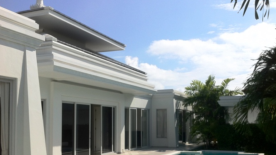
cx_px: 159
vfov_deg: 25.8
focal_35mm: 46
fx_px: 337
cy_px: 108
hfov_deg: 44.4
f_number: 2.8
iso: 80
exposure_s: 1/2514
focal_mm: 3.85
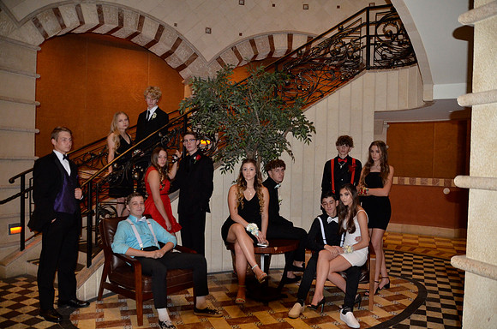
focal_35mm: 27
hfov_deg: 67.5
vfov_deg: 47.7
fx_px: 372
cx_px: 248
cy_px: 164
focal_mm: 18
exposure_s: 1/60
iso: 1600
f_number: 3.5
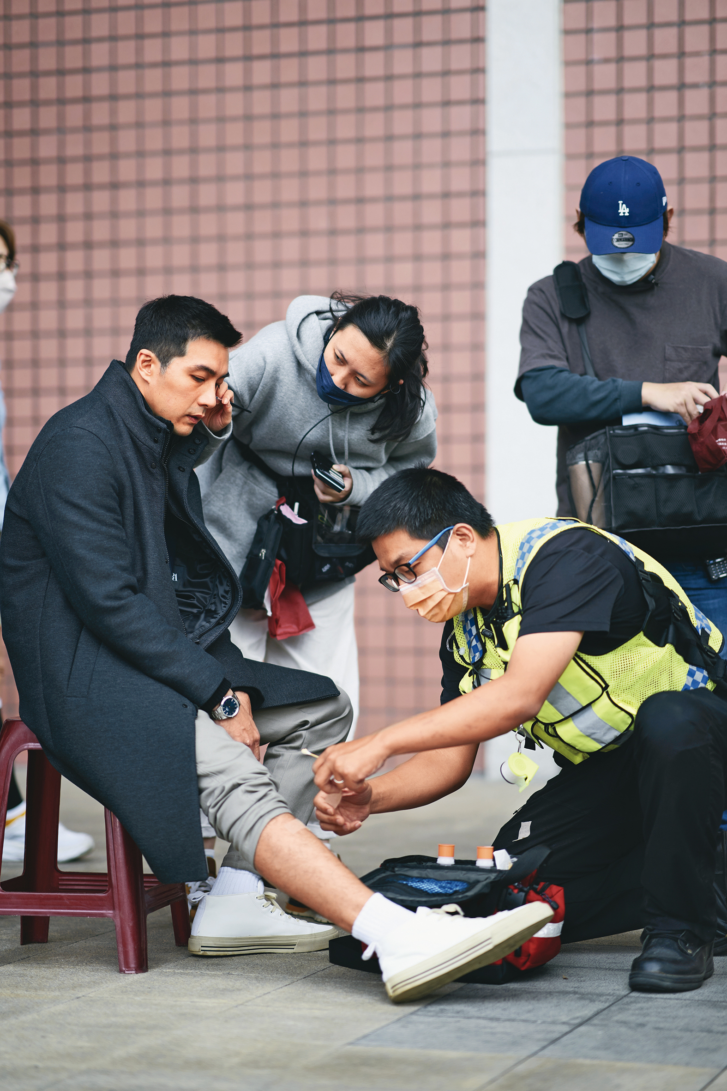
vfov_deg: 23.9
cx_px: 364
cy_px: 546
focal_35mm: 85
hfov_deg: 16.1
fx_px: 2574
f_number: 1.4
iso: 100
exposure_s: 1/500
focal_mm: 85
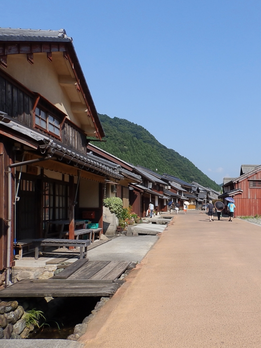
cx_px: 130
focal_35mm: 22
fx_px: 221
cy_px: 174
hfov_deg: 61.1
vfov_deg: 76.4
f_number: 4.5
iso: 80
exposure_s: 1/500
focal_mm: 4
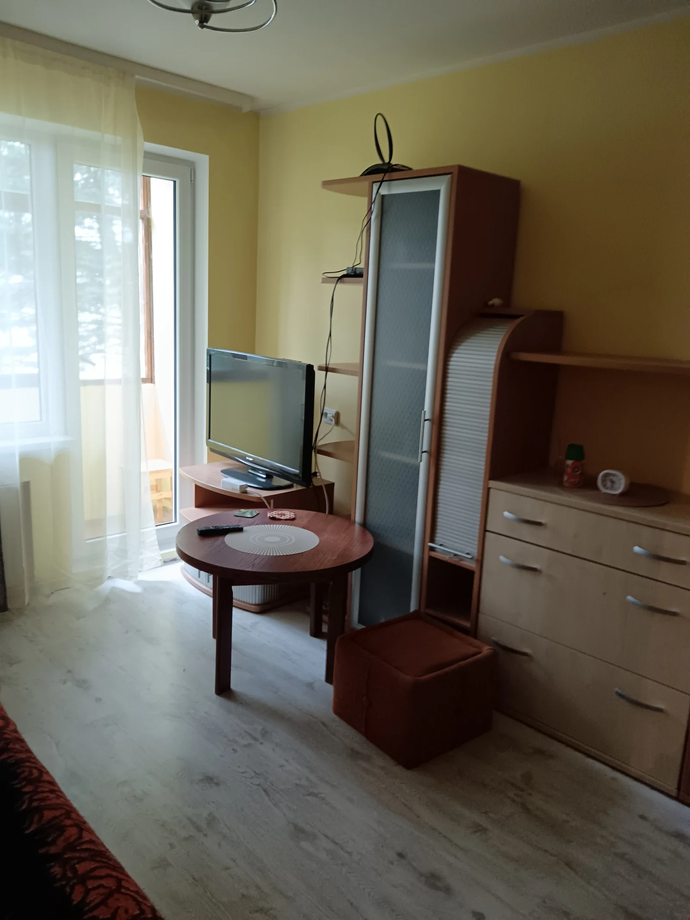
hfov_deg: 51.4
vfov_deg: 65.3
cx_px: 345
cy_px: 460
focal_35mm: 27
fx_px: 718
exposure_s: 1/33.3
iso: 949
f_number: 1.9
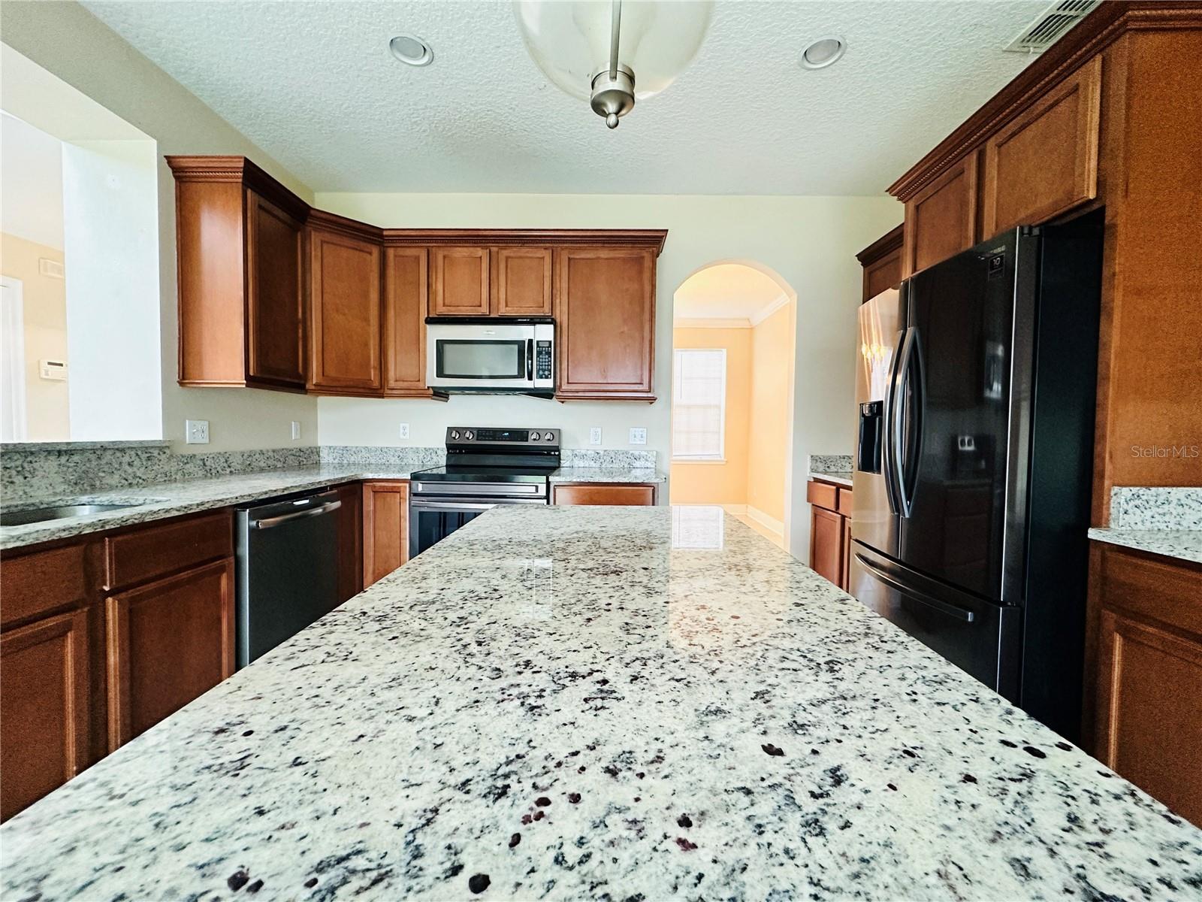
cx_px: 601
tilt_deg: -1.6
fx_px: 486
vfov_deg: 85.7
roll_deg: -0.8
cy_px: 451
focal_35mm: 14
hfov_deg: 102.1
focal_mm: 2.22
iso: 500
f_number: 2.2
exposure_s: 1/60
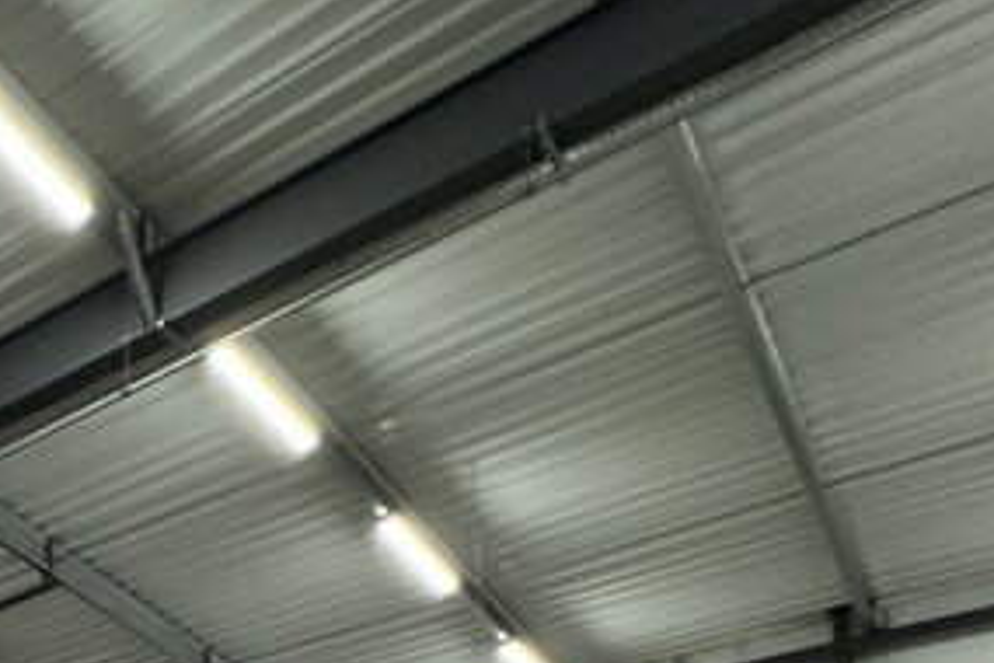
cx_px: -366
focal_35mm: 49
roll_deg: -3.0
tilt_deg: +7.3
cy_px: 1103
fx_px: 1353
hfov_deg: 30.0
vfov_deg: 21.2
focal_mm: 2.22
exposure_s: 1/50
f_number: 2.2
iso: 250
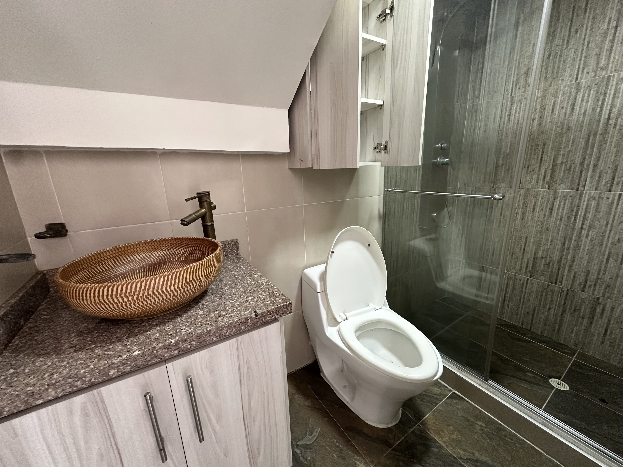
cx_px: 312
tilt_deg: -14.3
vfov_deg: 85.7
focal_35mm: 14
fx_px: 252
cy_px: 234
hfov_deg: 102.1
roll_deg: +1.7
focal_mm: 2.22
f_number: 2.2
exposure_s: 1/85
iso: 320
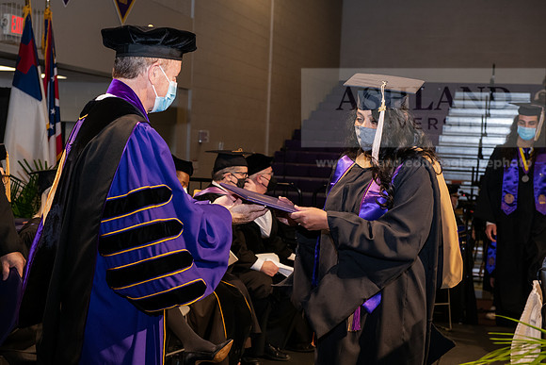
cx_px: 273
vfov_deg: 21.9
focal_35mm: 62
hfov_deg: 32.4
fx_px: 941
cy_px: 182
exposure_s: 1/200
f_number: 6.3
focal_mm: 62
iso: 1600
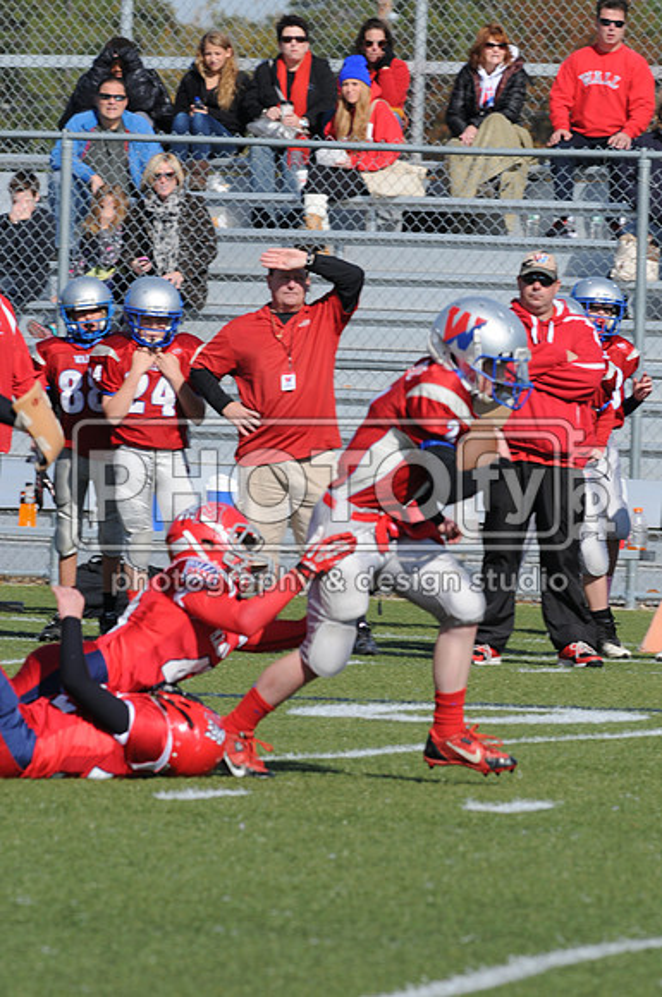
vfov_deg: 4.6
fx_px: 12449
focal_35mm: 450
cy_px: 498
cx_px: 331
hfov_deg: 3.0
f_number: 10
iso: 200
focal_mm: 300
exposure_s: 1/500
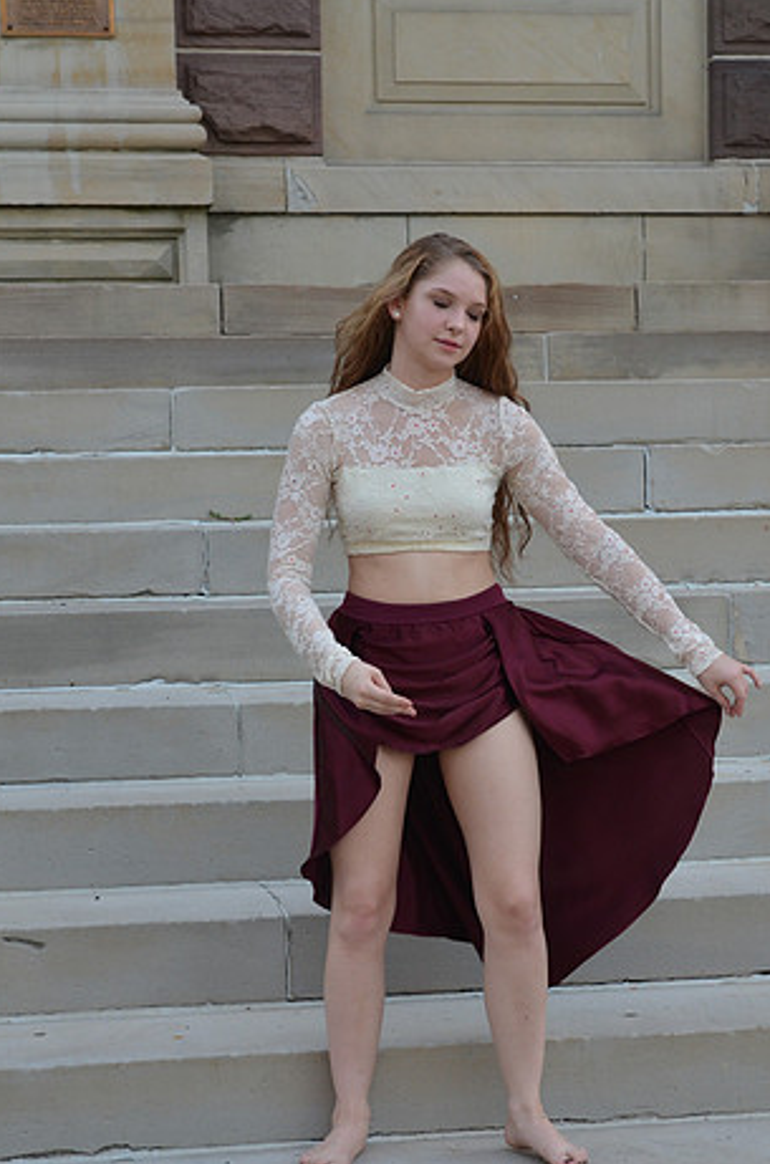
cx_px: 452
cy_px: 725
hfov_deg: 16.4
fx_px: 2677
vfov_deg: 24.5
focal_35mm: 83
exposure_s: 1/200
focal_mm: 44
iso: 800
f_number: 7.1
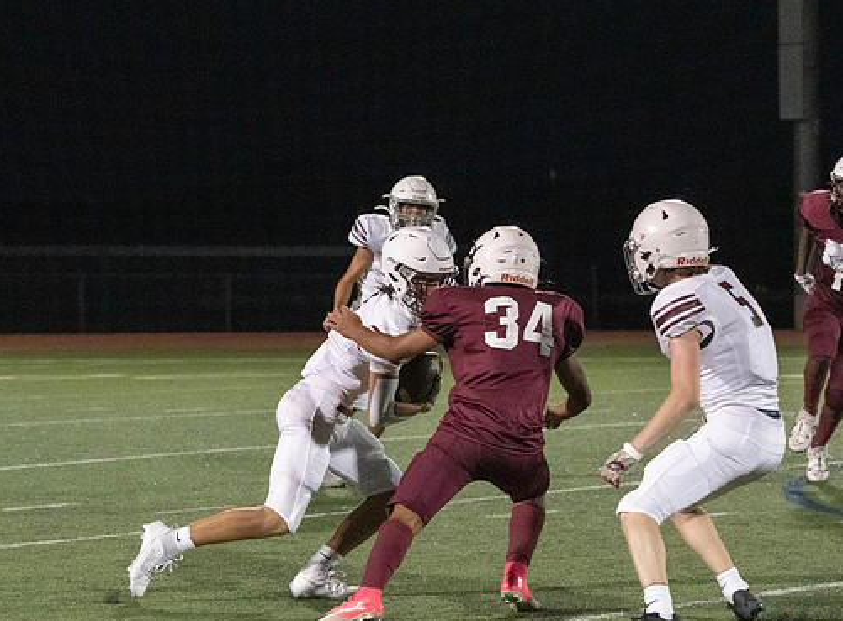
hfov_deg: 9.0
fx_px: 5372
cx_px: 305
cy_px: 378
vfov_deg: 6.6
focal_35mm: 222
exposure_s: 1/1000
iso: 16000
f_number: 5.6
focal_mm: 118
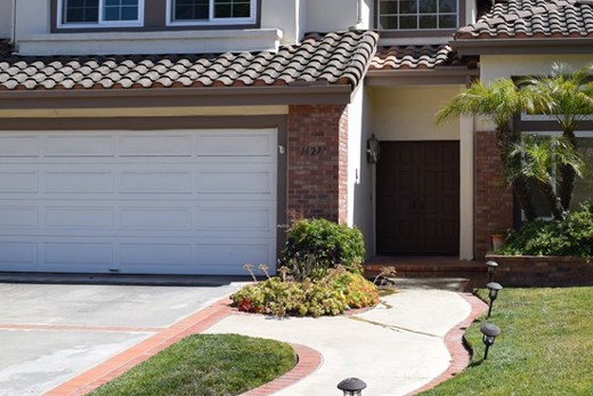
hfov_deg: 32.1
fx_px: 1021
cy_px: 127
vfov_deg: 21.8
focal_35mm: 62
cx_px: 392
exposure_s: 1/400
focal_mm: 21
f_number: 10
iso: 200
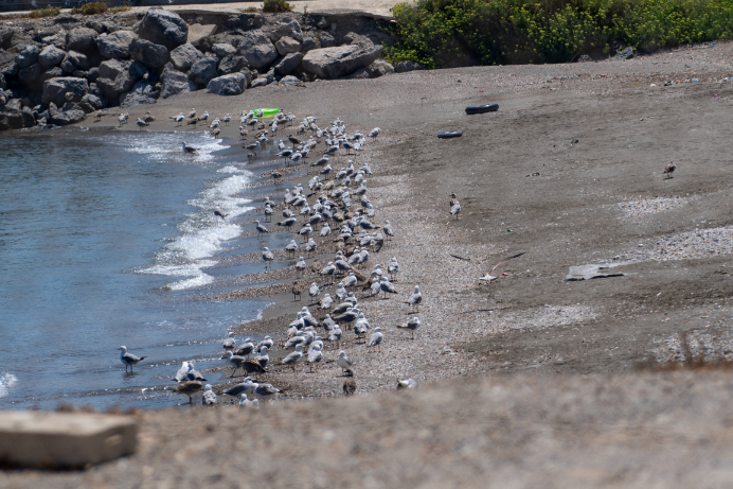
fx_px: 10239
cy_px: 66
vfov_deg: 2.7
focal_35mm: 503
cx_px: 448
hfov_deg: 4.1
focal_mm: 290
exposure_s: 1/800
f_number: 5.6
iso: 160
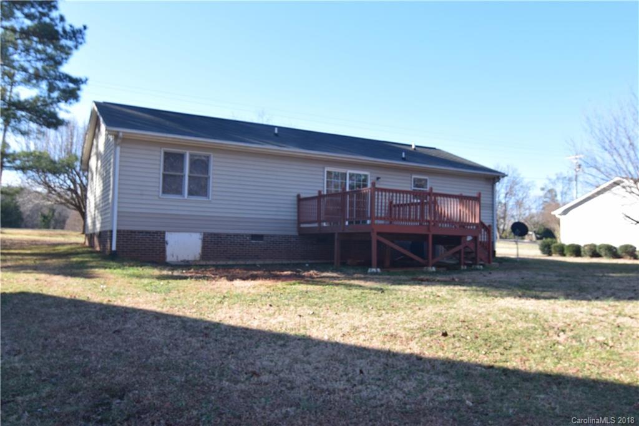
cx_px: 320
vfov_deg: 43.6
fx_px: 532
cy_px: 213
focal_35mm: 30
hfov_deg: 61.9
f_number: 8
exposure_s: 1/250
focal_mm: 20
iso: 320
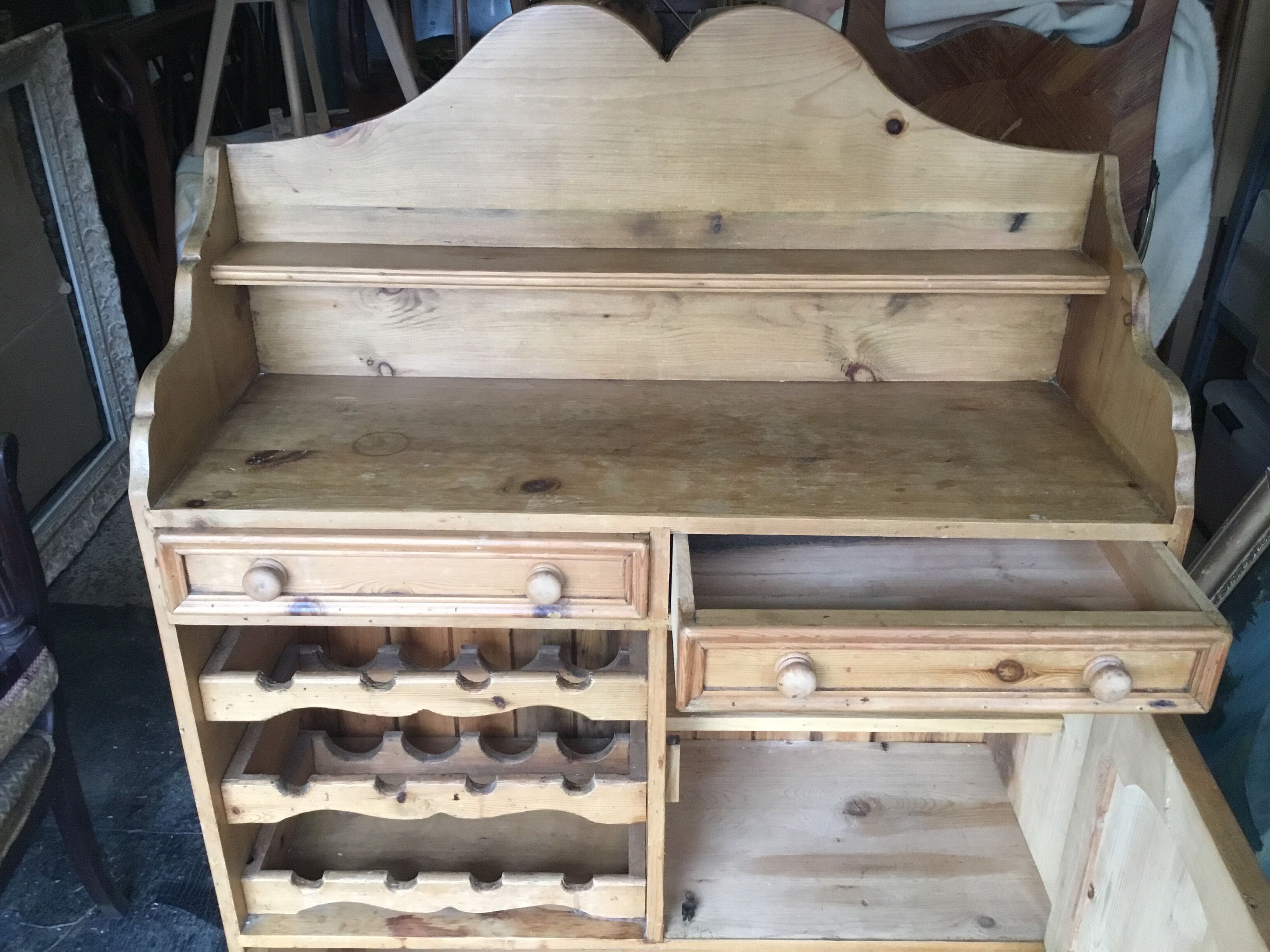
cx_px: 635
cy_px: 476
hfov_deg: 58.4
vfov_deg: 45.4
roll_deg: -2.7
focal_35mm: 31
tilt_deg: -26.4
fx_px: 1137
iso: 200
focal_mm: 3.3
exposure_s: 1/33
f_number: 2.4
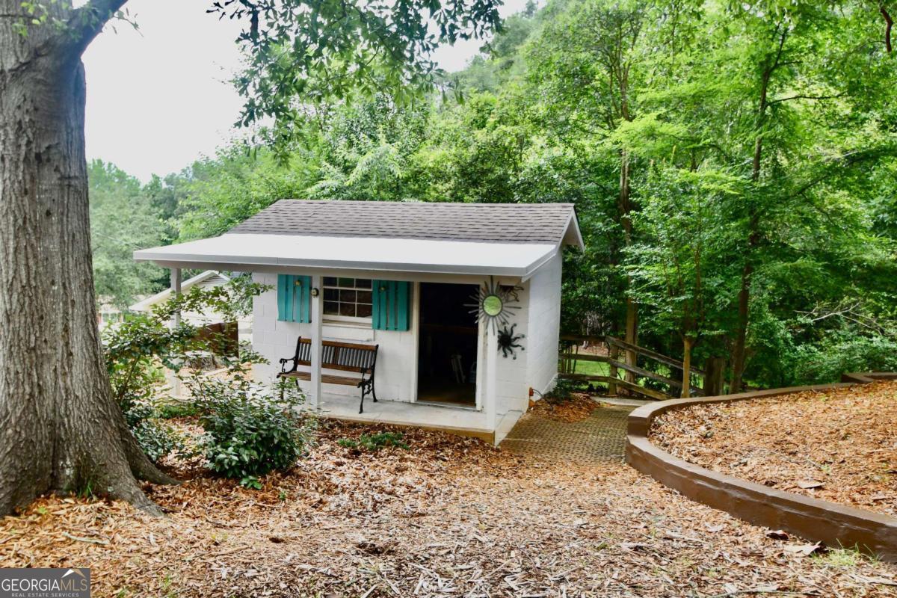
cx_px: 448
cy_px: 299
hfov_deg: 67.4
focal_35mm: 27
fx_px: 673
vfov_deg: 47.9
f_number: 4.5
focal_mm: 18
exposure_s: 1/250
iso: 400
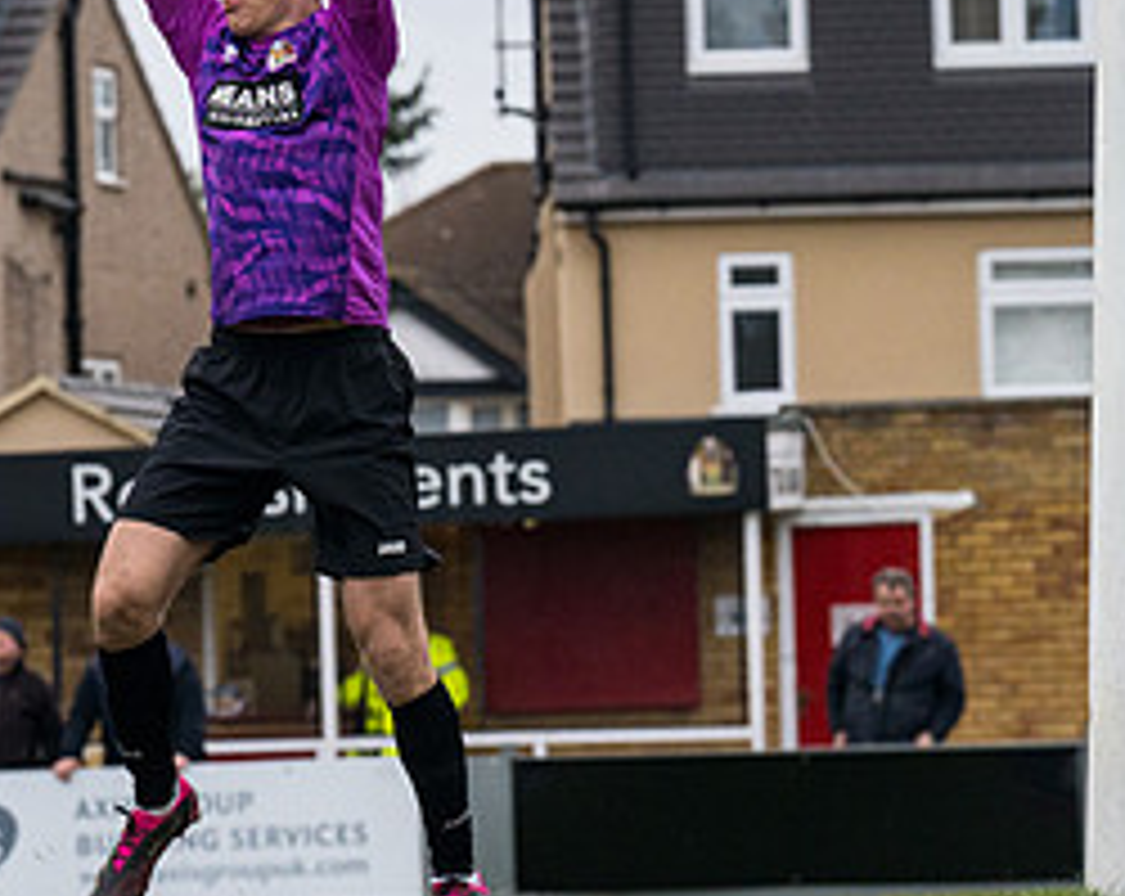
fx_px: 11398
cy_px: 77
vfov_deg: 4.5
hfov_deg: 5.7
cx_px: 651
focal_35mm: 343
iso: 1600
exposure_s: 1/1000
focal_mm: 135
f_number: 5.6
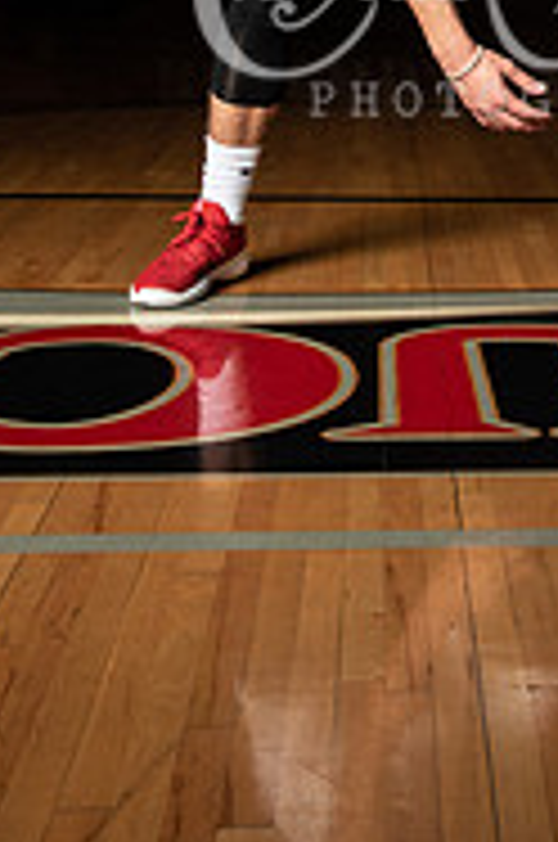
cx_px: 576
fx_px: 1913
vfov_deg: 23.2
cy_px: -108
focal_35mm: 82
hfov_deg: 16.2
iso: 320
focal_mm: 34
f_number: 14
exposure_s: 1/200
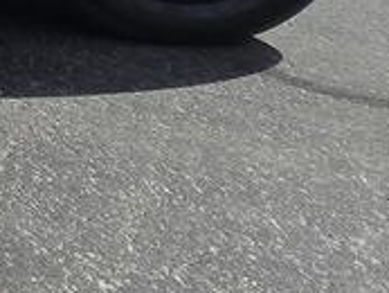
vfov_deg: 12.7
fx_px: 1080
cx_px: -818
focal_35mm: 96
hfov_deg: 11.0
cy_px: -365
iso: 50
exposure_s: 1/3042
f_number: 2.2
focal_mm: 2.2
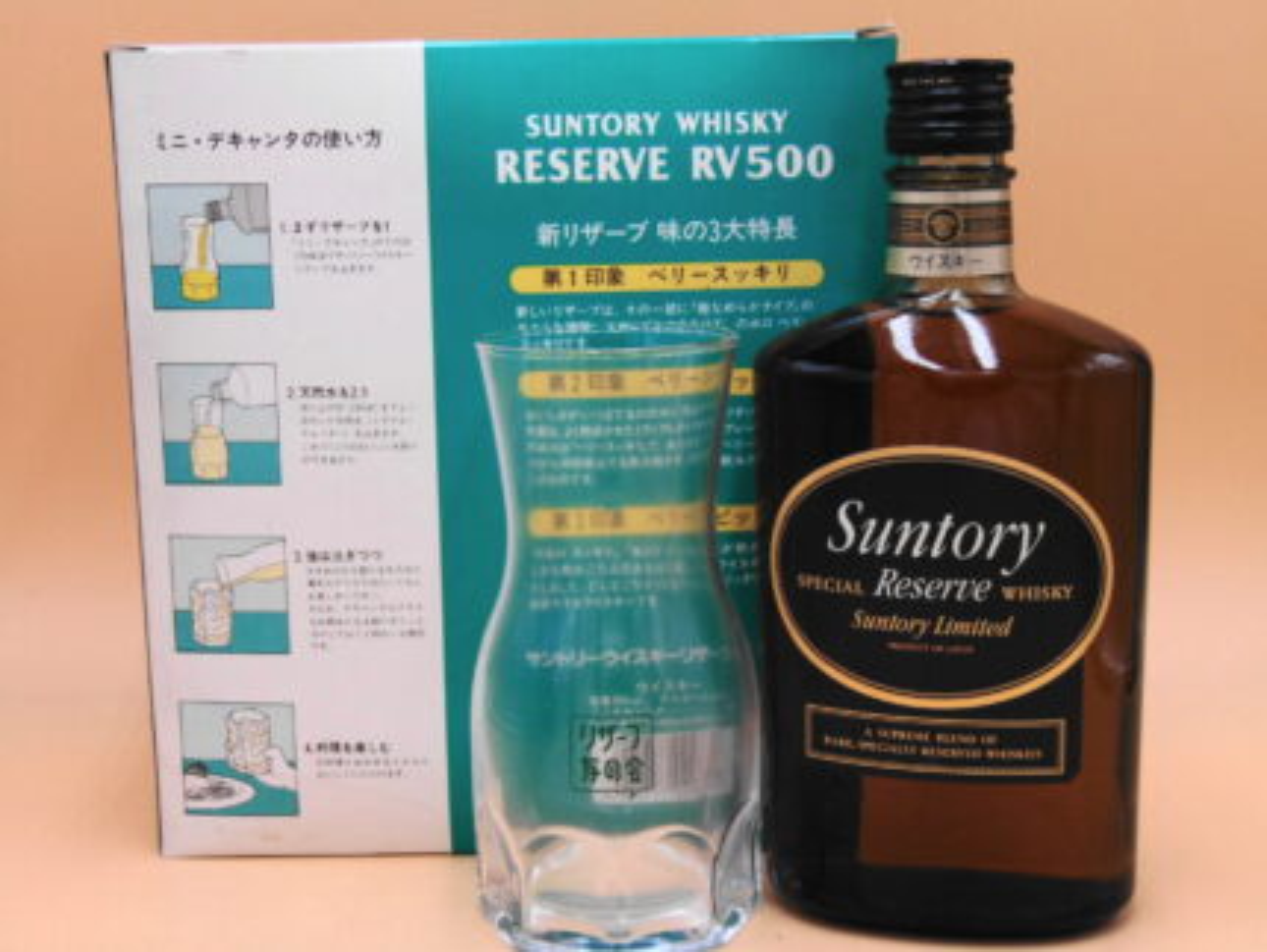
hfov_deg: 32.2
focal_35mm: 60
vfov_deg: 24.4
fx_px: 2197
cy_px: 476
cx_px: 634
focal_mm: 10.8
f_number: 3.6
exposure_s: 1/320
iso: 80
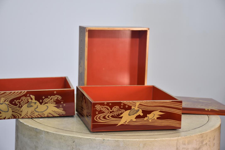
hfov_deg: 24.2
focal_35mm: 84
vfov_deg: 16.3
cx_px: 112
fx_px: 525
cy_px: 75
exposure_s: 1/30
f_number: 4.8
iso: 400
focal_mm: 56
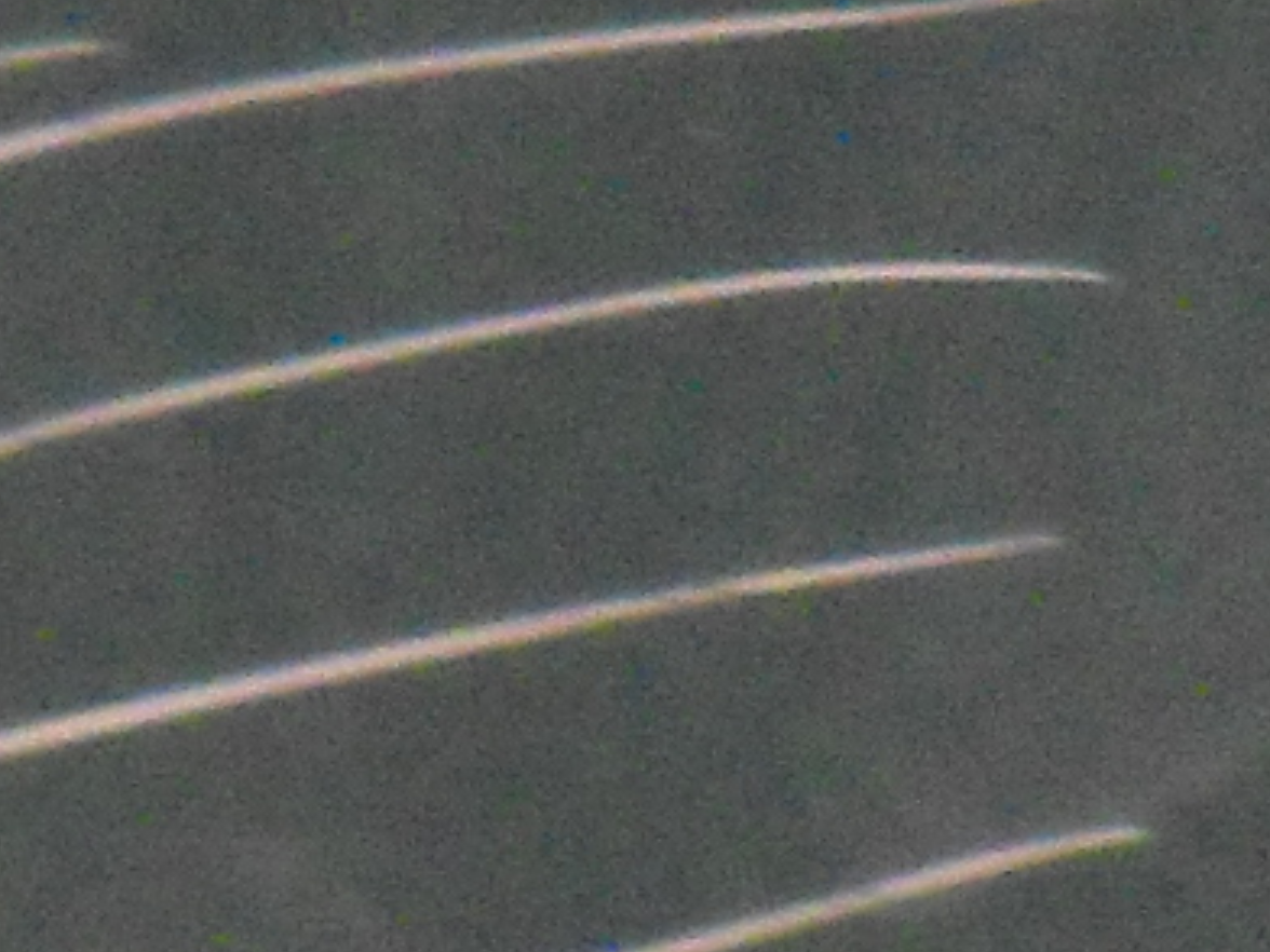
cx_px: -1639
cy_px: 427
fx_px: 58224
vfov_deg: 0.9
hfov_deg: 1.2
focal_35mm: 1587
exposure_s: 1/20
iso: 800
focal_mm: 42
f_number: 5.8
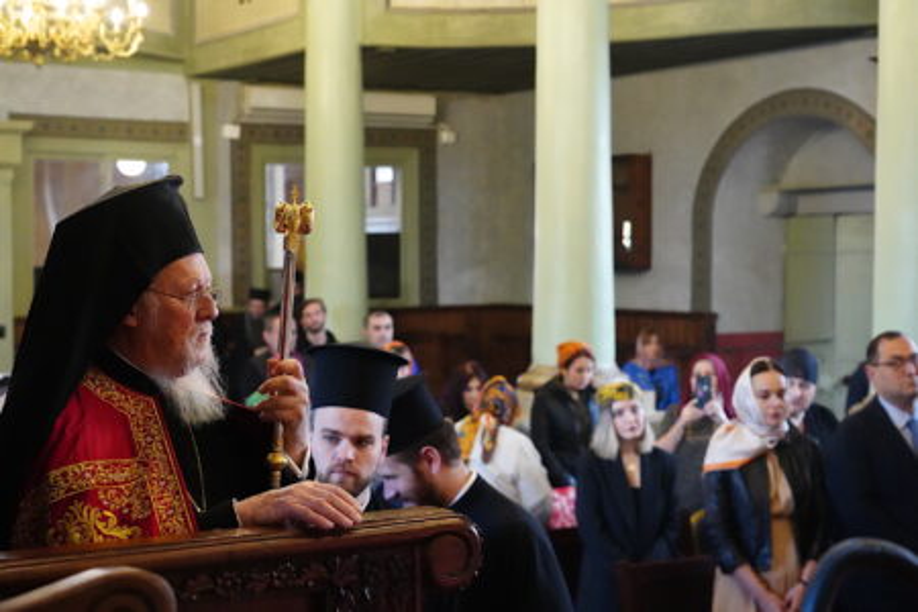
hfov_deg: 32.9
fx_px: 1555
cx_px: 459
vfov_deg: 22.3
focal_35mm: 61
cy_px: 306
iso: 16000
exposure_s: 1/200
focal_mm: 61
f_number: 5.6
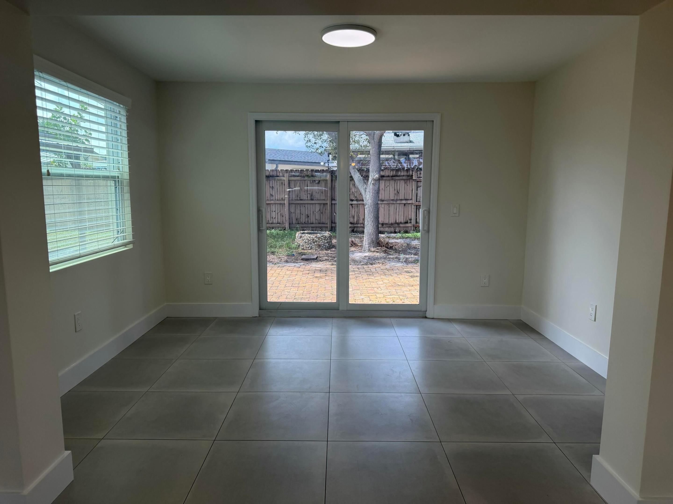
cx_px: 336
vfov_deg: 56.8
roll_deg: -0.5
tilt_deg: -7.5
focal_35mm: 24
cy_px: 252
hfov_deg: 71.6
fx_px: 467
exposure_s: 1/433
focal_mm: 6.76
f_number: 1.78
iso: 100
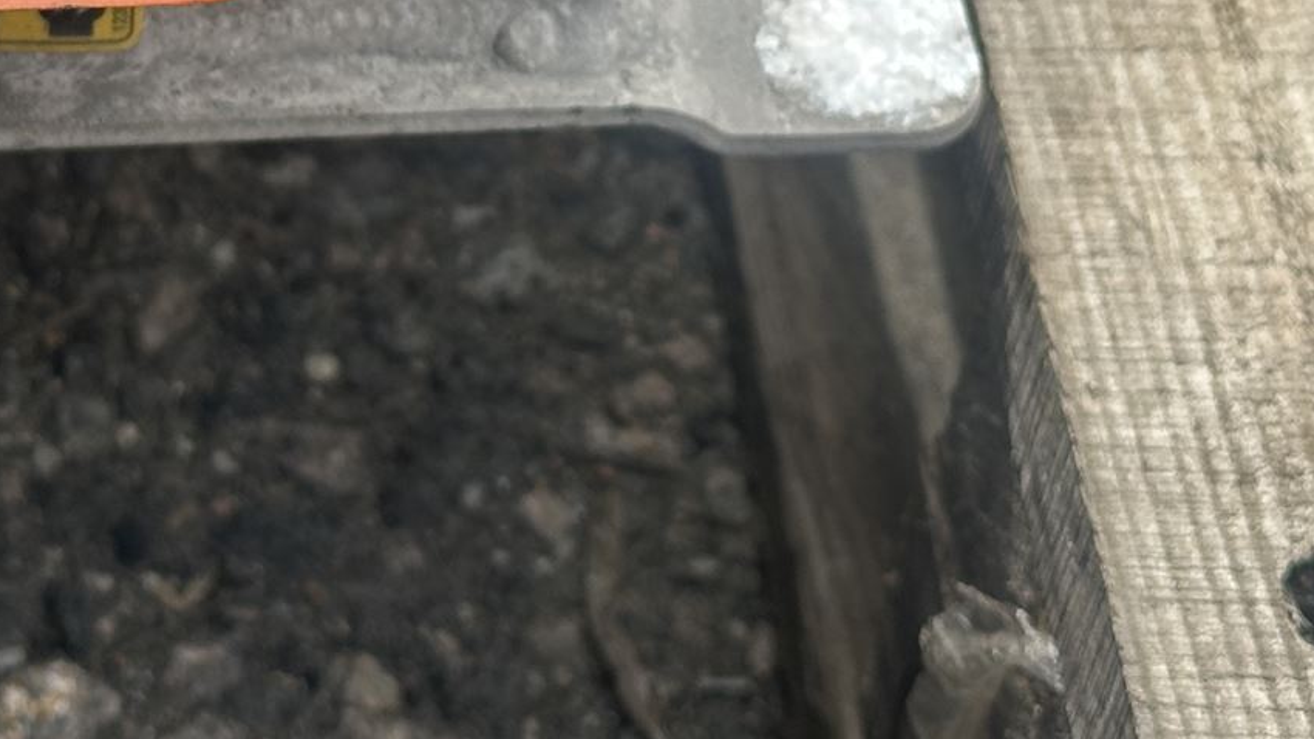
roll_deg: -5.4
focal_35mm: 126
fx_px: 4390
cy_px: -349
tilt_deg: -40.2
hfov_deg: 17.0
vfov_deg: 9.4
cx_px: 362
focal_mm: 6.86
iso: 64
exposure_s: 1/590
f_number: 1.78
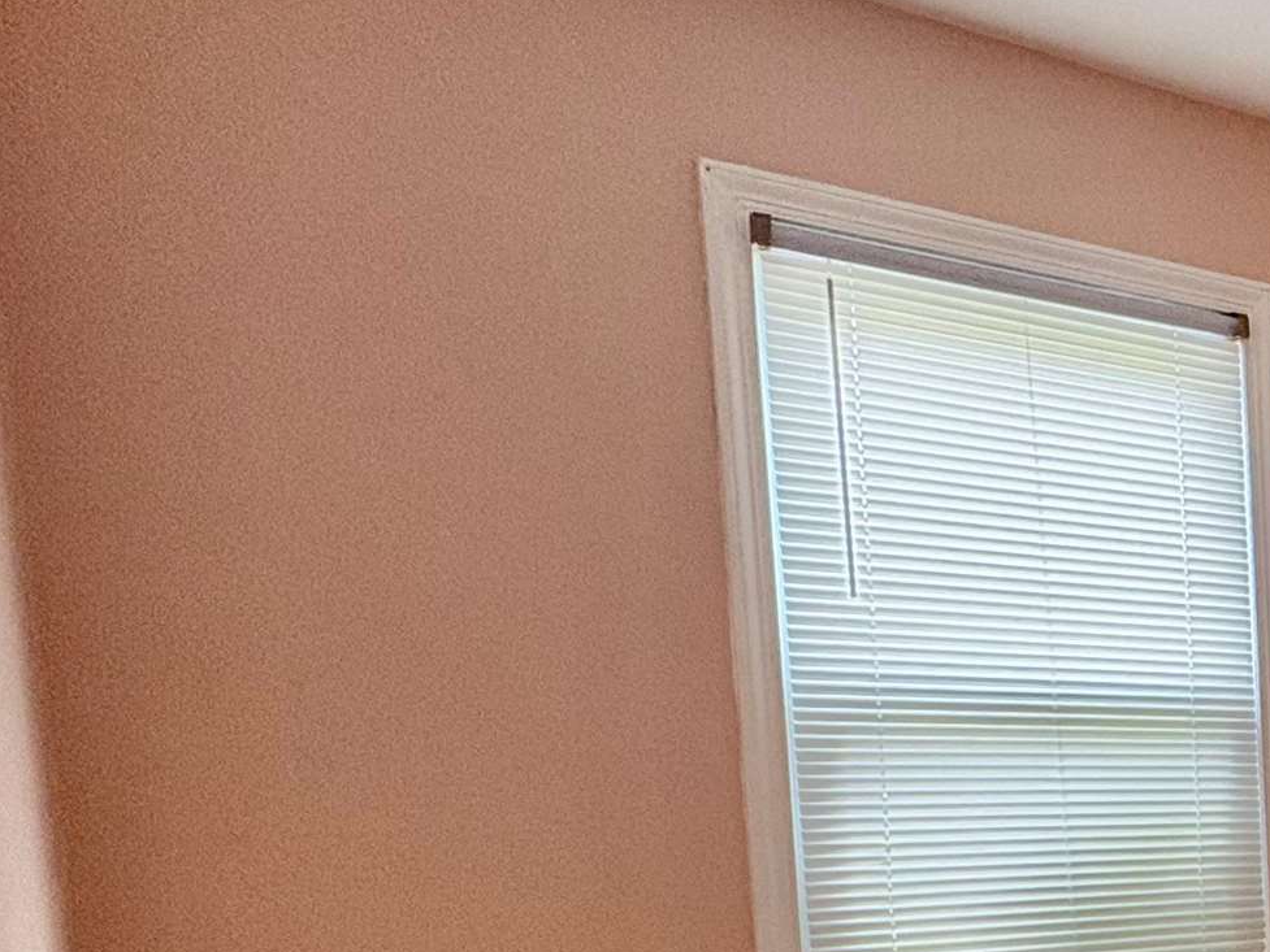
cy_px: 948
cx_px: 1767
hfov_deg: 30.5
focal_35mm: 44
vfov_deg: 30.6
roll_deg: +1.1
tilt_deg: -5.1
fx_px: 1614
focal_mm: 2.22
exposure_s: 1/69
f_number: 2.2
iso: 200
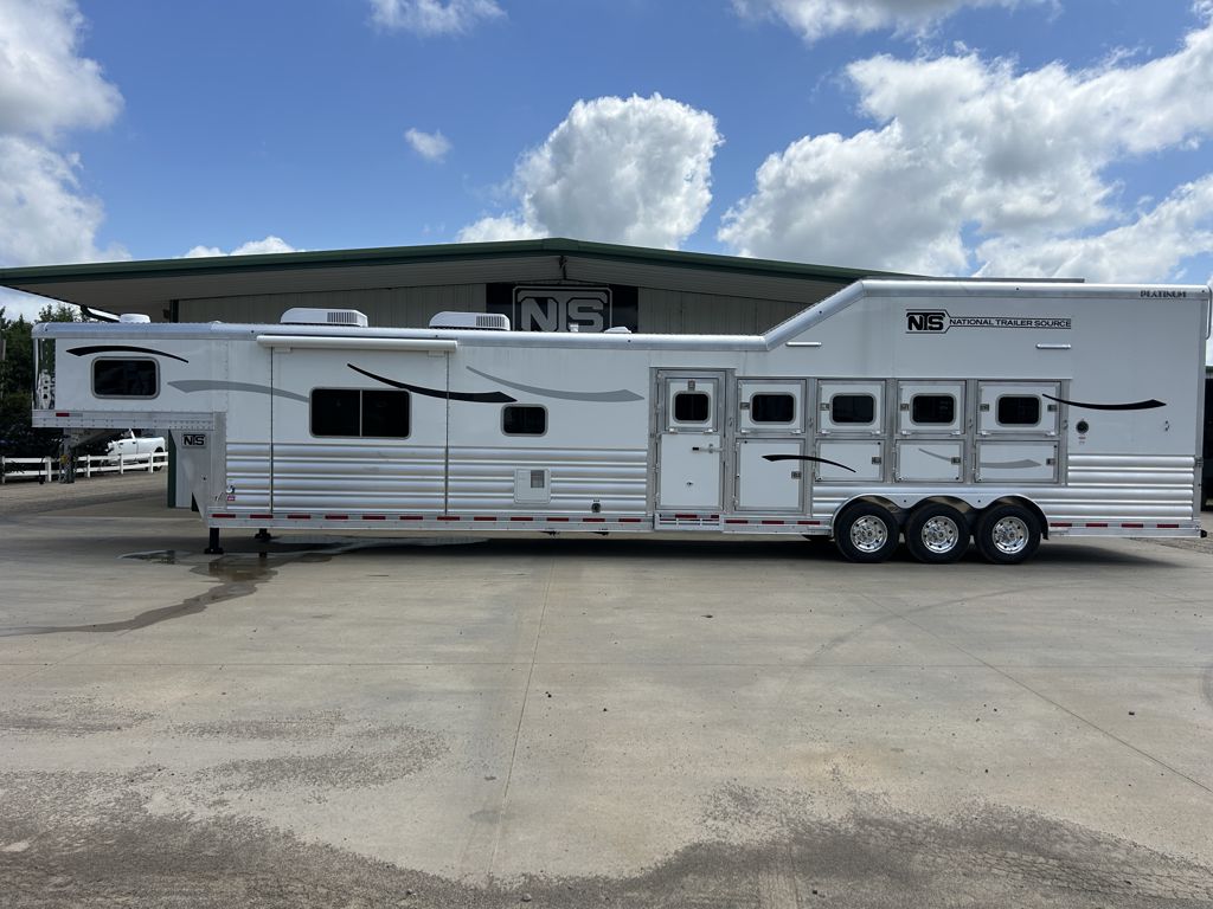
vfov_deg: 53.1
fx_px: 911
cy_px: 454
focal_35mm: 26
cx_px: 606
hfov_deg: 67.3
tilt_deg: -0.1
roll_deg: -0.2
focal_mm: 5.7
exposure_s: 1/5587
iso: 50
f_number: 1.5
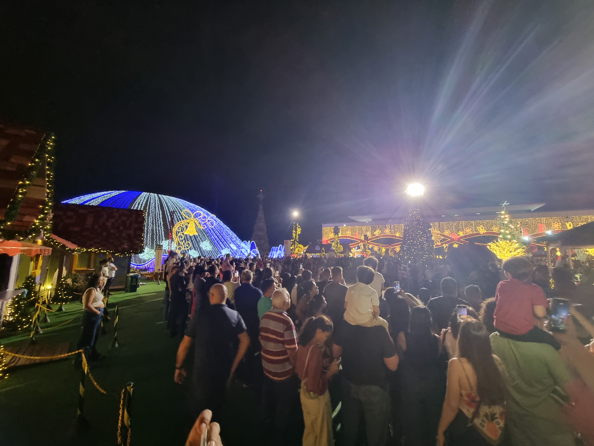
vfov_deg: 89.9
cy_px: 223
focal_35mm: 13
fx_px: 223
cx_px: 297
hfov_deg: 106.2
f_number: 2.2
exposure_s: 1/30
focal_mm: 2.2
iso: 500
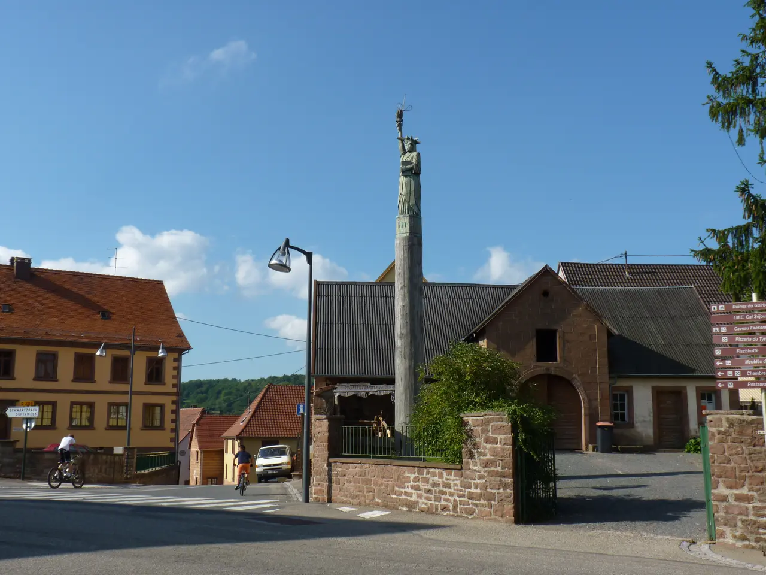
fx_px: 863
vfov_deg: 36.8
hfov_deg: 47.9
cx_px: 383
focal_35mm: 39
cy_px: 288
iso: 80
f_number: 5.6
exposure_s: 1/400
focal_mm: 6.9
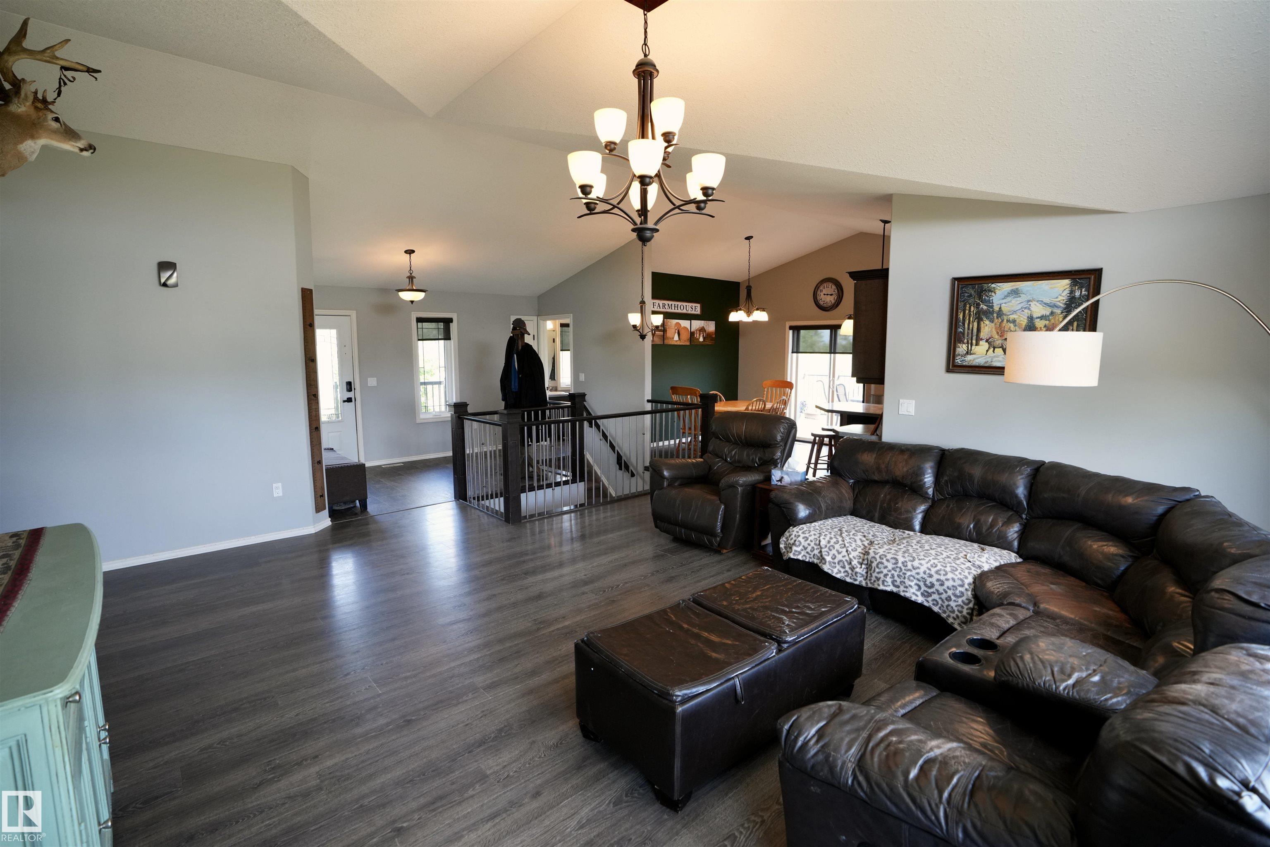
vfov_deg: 73.7
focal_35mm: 16
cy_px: 424
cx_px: 635
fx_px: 564
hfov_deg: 96.7
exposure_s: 1/80
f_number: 4
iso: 640
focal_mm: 16
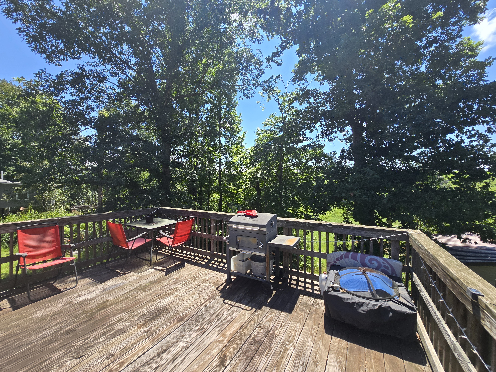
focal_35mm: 13
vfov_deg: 89.9
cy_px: 186
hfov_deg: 106.2
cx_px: 248
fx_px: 186
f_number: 2.2
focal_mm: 2.2
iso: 50
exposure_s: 1/1044
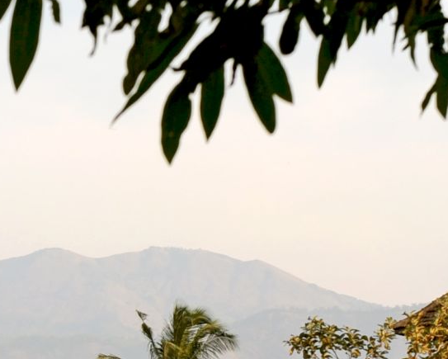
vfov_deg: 7.6
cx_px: -57
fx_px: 2693
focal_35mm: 203
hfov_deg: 9.4
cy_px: 416
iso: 200
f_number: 7.1
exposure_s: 1/200
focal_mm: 42
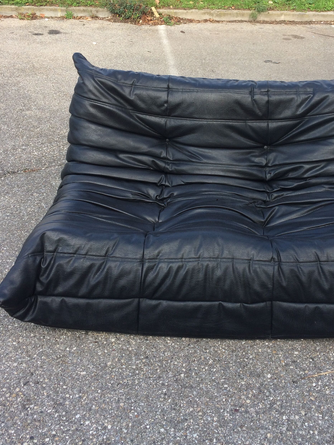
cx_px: 213
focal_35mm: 38
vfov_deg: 48.6
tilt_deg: -29.2
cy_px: 173
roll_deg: -0.3
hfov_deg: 37.4
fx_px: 489
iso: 32
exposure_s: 1/477
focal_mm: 4.15
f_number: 2.2
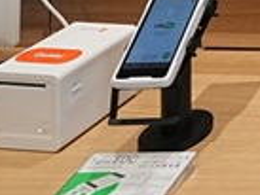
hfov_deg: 12.1
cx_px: 731
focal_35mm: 101
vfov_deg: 10.6
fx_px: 759
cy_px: -380
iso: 1250
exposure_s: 1/100
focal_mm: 12
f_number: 5.6
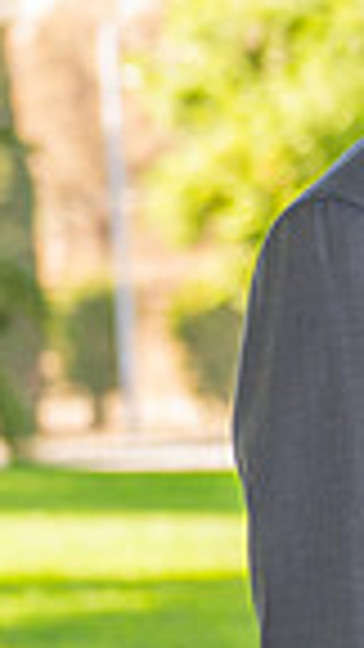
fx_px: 3981
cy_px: 286
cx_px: 926
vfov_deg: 9.3
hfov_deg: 5.1
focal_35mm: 232
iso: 200
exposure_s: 1/200
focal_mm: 55
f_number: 3.5
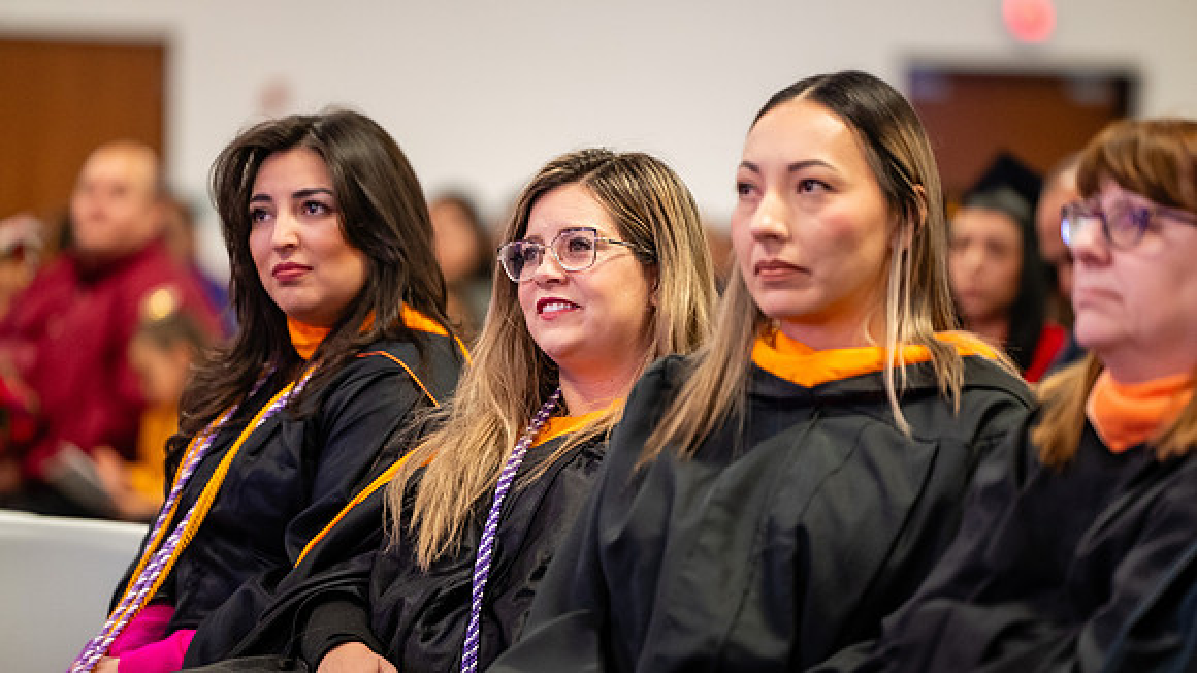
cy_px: 336
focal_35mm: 189
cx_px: 598
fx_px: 5987
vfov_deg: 6.4
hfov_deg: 11.4
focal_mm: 180
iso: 3200
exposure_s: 1/160
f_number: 2.8
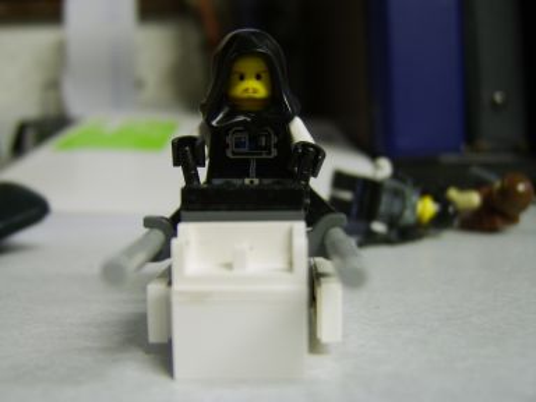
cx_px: 268
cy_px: 201
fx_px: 480
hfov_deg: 58.4
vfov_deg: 45.4
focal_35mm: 31
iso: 71
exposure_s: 1/8
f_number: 2.7
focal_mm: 8.13
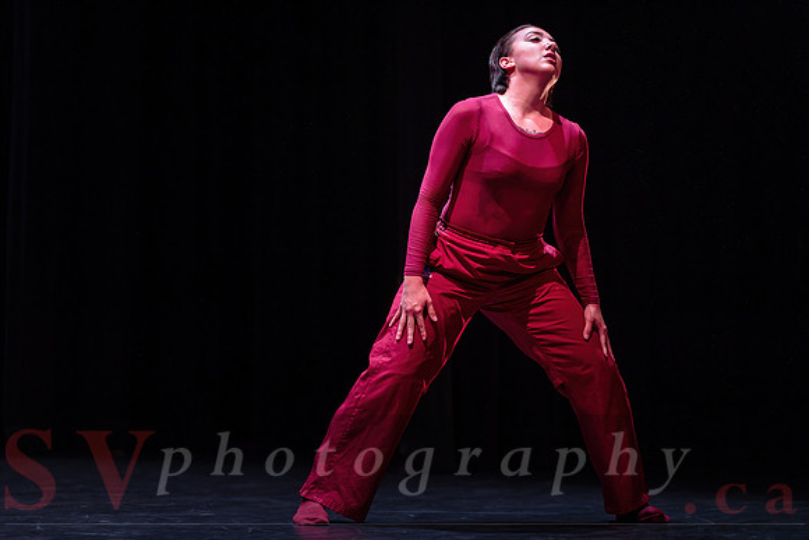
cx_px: 383
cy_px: 304
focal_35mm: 118
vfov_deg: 11.6
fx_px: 2660
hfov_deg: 17.3
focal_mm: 105
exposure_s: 1/320
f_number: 1.4
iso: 1250
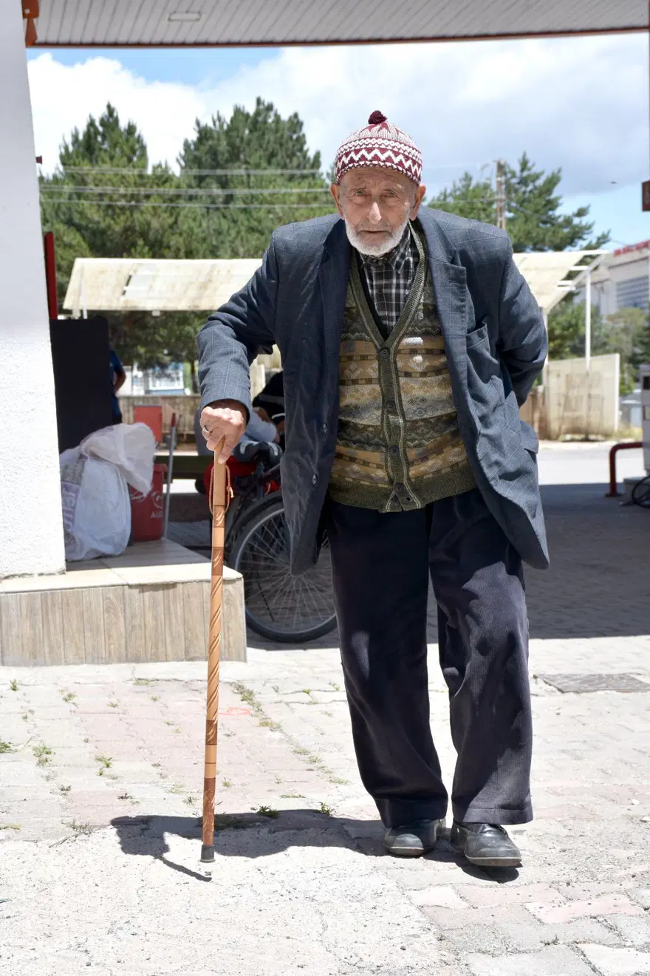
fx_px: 2032
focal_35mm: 75
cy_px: 488
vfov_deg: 27.0
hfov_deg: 18.2
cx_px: 325
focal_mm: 50
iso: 180
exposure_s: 1/500
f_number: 8
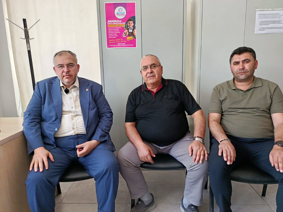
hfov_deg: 71.6
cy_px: 106
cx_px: 142
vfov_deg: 56.8
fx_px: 196
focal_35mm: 24
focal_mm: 5.24
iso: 377
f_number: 1.7
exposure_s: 1/100
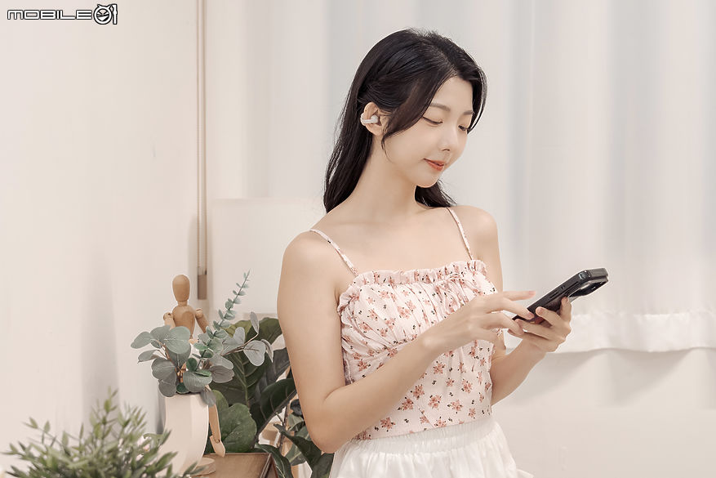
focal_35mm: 63
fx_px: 1253
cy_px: 239
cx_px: 358
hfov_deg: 31.9
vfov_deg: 21.6
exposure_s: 1/100
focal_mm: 42
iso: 1000
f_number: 4
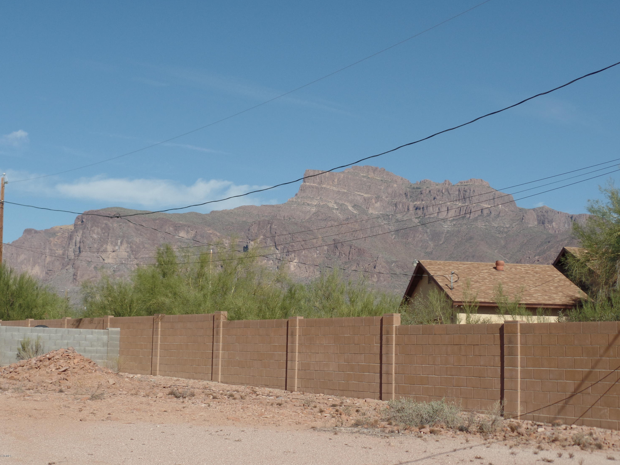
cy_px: 234
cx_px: 310
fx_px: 1164
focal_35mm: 65
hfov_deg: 29.8
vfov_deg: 22.6
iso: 80
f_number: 3.6
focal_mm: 11.4
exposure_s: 1/1500
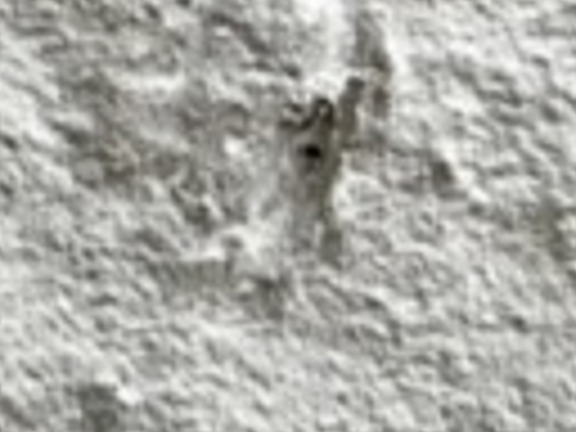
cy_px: -506
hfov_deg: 8.6
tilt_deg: -9.2
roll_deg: +1.2
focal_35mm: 208
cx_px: -832
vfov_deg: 6.8
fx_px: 3461
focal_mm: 5.1
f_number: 1.6
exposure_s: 1/60
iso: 250
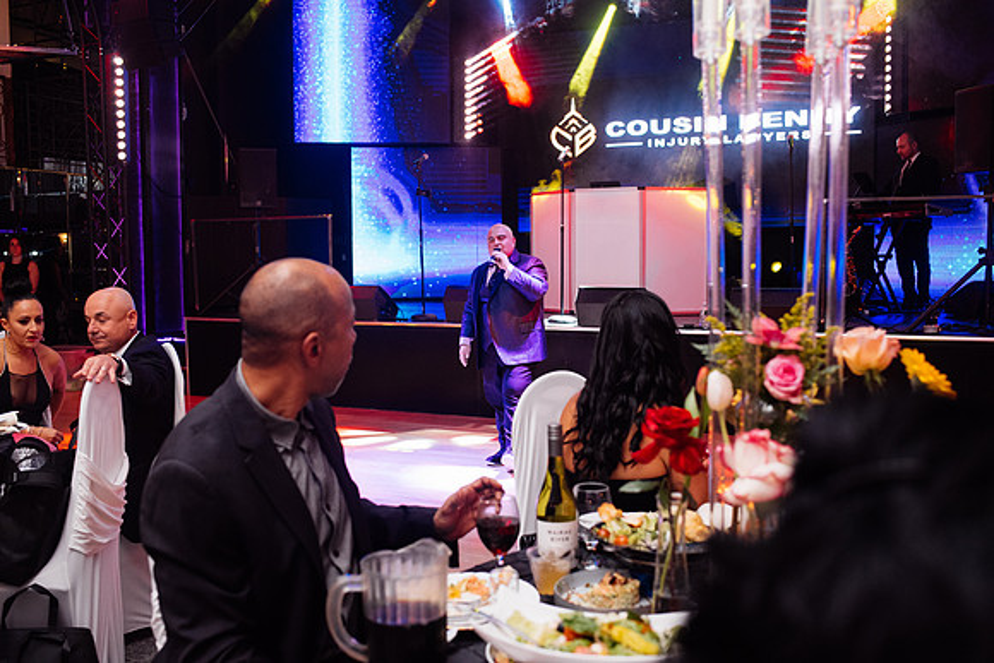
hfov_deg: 54.4
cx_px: 497
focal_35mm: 35
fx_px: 967
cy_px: 332
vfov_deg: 37.9
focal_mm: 35
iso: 2000
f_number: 3.5
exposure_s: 1/200
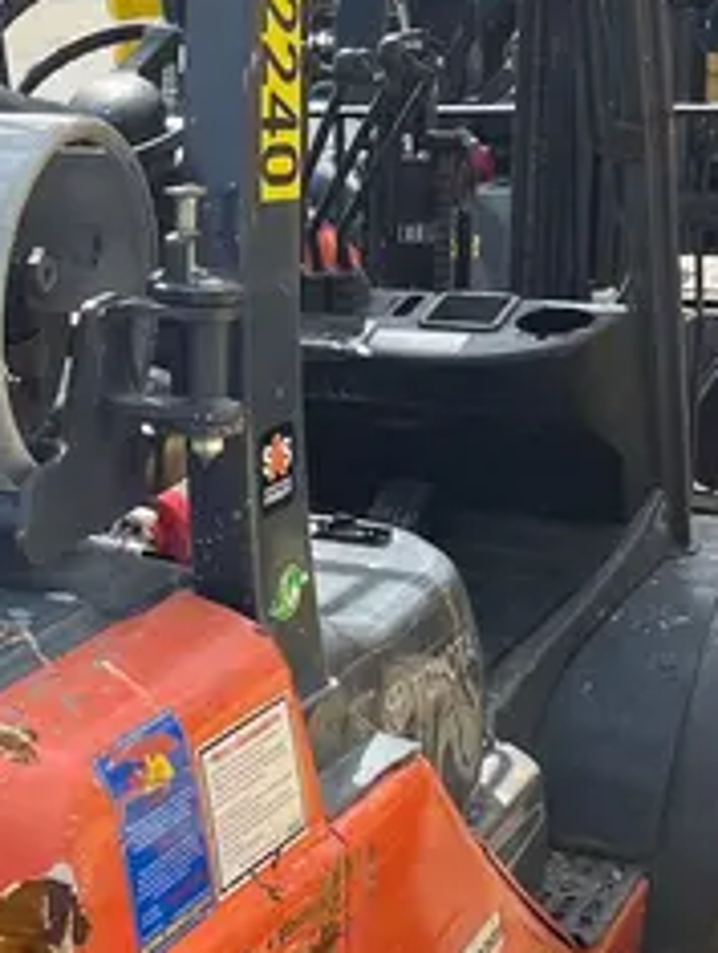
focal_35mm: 81
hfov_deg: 17.5
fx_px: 2234
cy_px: 485
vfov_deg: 24.1
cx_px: -122
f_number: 1.6
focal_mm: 5.1
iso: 50
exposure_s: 1/2358
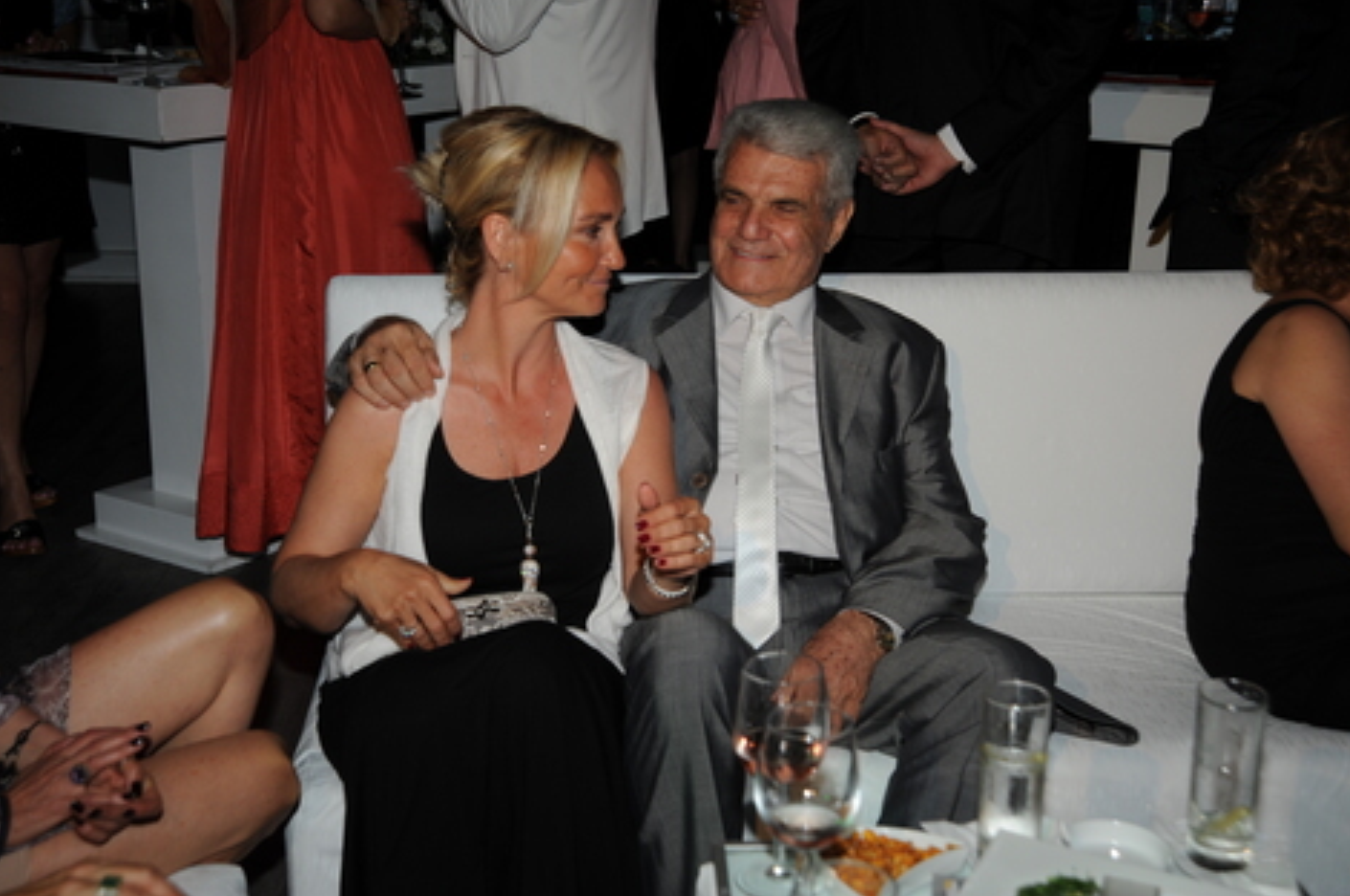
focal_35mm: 49
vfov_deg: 27.4
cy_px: 441
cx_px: 669
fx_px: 1835
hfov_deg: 40.4
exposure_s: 1/60
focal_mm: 48
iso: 400
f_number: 5.6
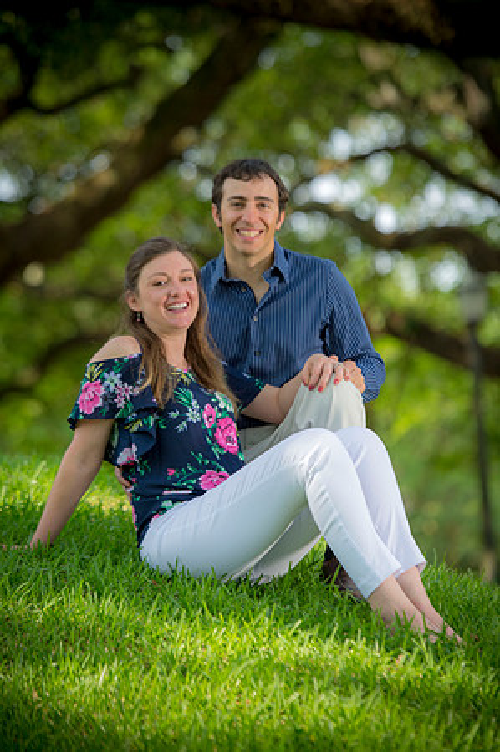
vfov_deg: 12.9
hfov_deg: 8.6
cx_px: 250
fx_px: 3341
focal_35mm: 160
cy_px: 376
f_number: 3.5
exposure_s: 1/400
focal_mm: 160
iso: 200
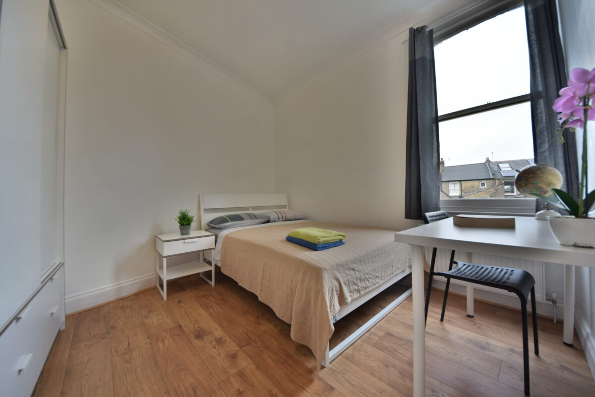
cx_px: 298
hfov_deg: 112.6
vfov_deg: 90.1
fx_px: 198
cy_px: 198
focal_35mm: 12
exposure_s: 1/125
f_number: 4.5
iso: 400
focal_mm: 8
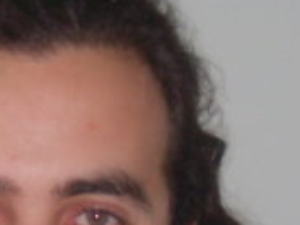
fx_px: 2418
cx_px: -118
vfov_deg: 5.2
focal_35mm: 279
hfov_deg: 7.0
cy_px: 488
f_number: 3.7
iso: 64
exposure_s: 1/60.2
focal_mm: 8
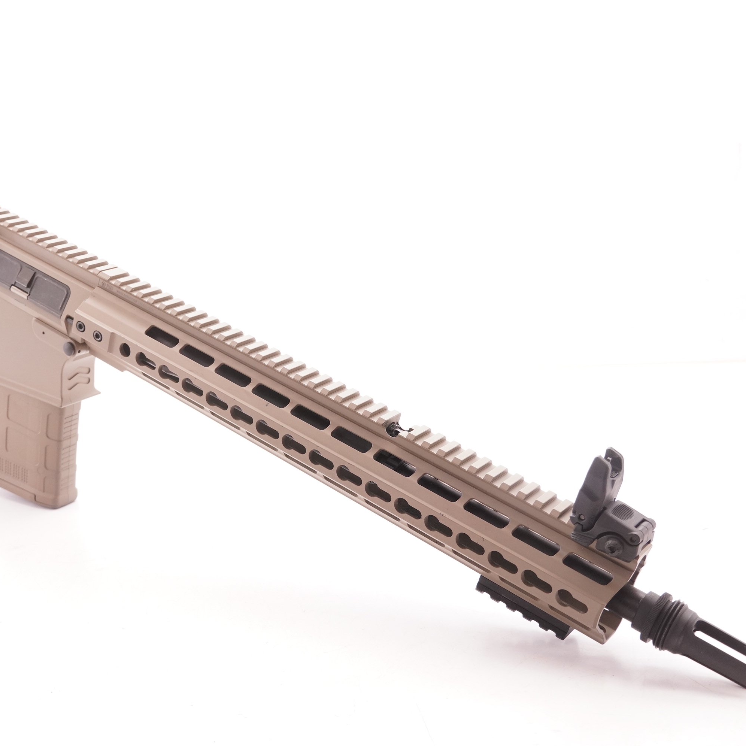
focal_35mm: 50
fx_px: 1219
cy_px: 373
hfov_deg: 33.6
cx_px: 227
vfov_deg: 34.0
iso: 1000
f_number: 5.6
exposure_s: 1/125
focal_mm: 26
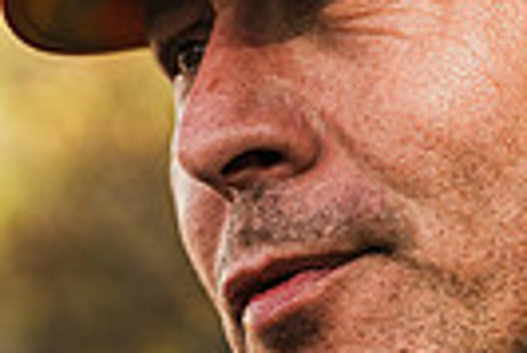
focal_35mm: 218
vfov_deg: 6.3
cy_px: 311
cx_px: 634
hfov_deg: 9.3
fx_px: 3195
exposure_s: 1/800
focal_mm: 50
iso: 100
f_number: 2.2
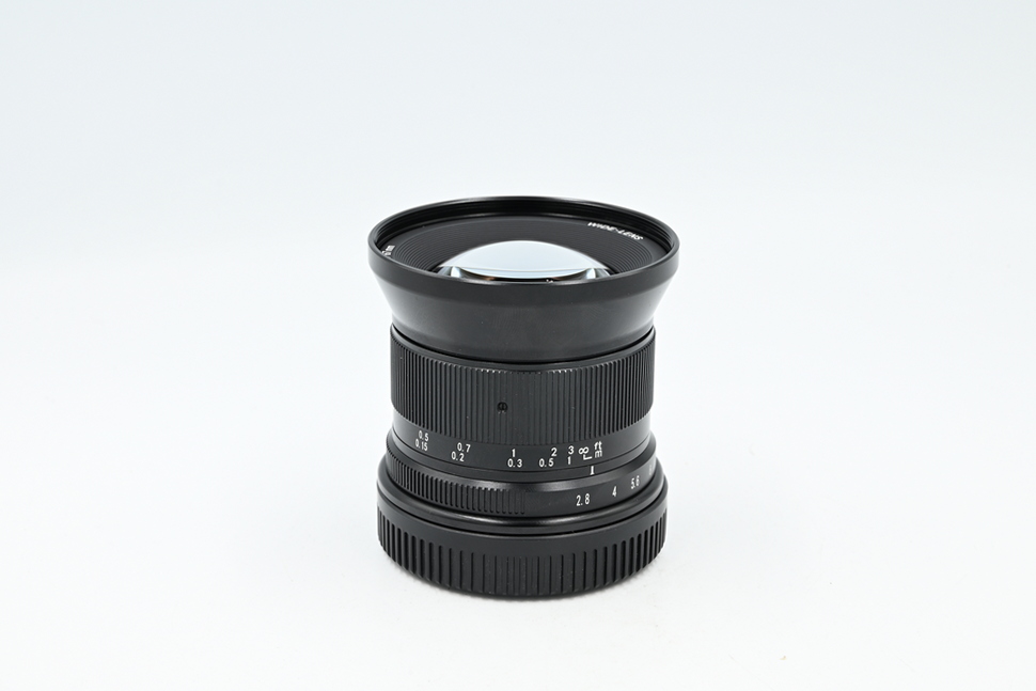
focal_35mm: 75
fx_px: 2159
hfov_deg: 27.0
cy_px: 346
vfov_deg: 18.2
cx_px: 518
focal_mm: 75
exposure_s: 1/20
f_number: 14
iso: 200
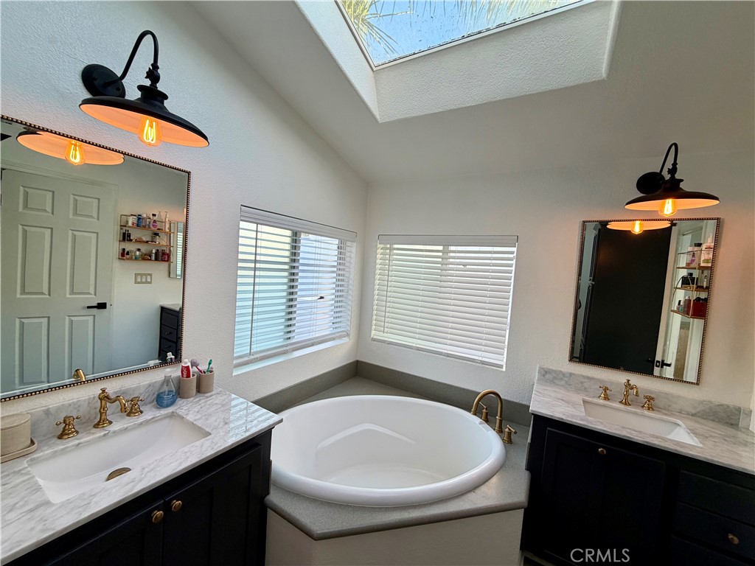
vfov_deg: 85.7
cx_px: 378
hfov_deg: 102.1
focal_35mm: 14
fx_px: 305
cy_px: 283
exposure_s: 1/120
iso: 100
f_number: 2.2
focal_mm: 2.22
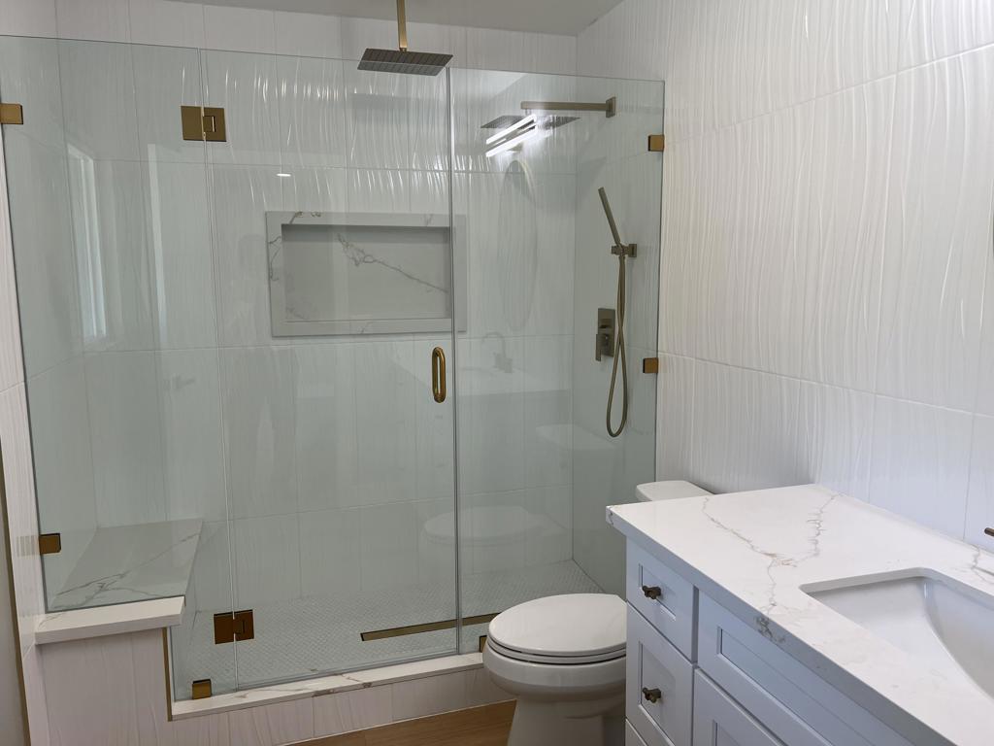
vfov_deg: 53.1
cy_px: 373
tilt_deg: -8.0
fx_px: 747
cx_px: 497
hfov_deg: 67.3
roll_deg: +1.0
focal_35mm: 26
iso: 40
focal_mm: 5.7
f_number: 1.5
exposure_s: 1/120
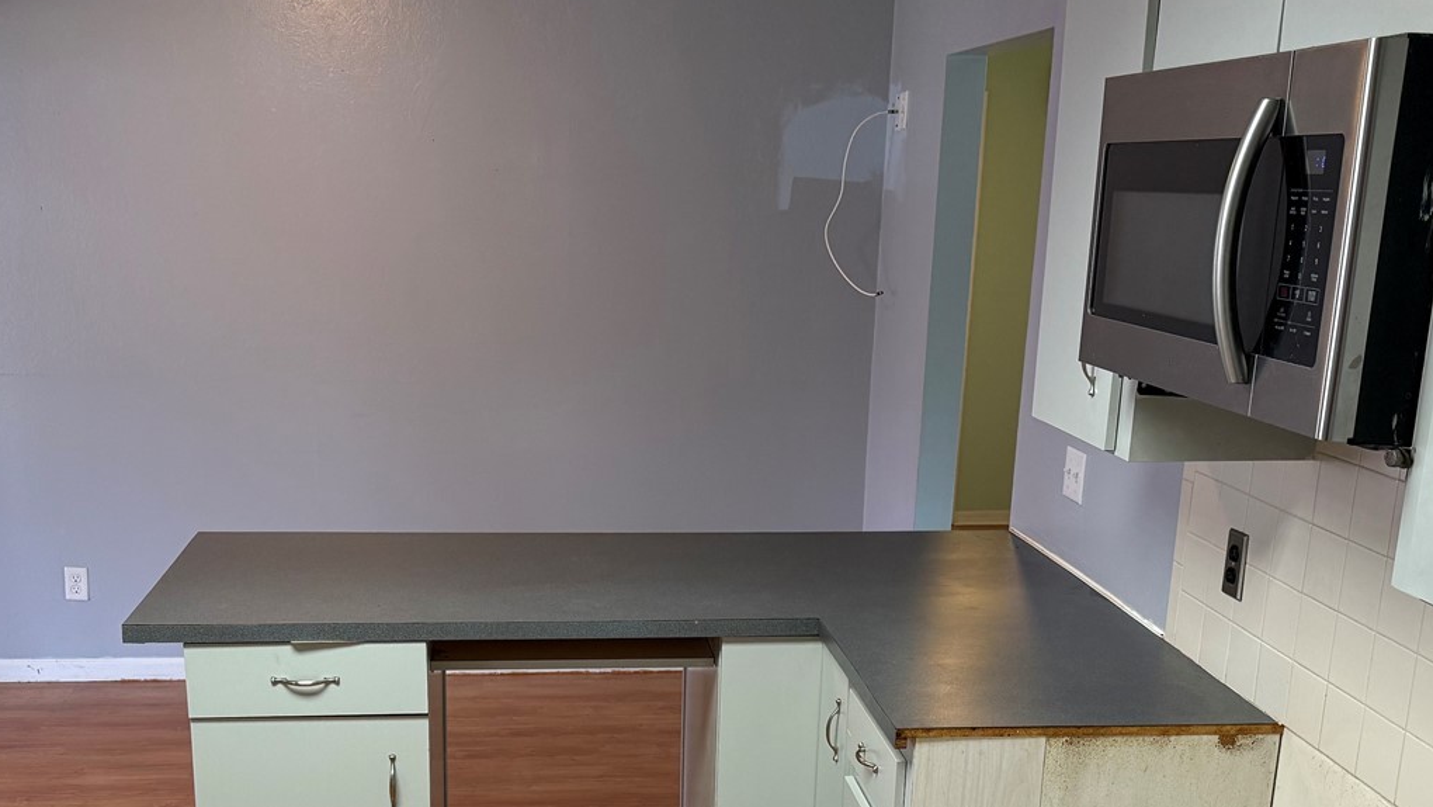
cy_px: 648
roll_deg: -1.5
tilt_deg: -16.6
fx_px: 1558
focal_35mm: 41
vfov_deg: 28.4
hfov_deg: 49.4
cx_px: 681
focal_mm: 6.76
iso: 200
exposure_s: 1/120
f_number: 1.78
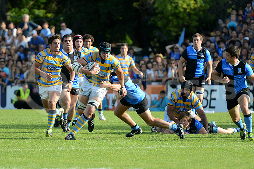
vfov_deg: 5.1
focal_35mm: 270
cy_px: 84
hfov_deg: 7.6
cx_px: 127
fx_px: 1905
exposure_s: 1/800
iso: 500
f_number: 4
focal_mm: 270
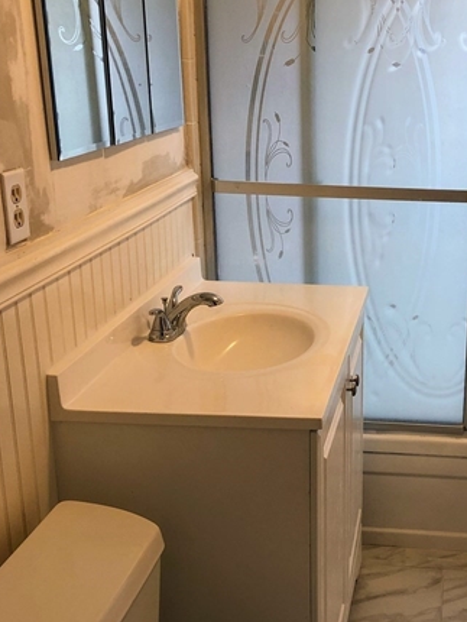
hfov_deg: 28.4
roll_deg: -0.9
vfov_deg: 38.1
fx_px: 899
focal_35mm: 50
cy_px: 344
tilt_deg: -17.4
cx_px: 383
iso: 25
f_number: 1.8
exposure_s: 1/30
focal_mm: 3.99
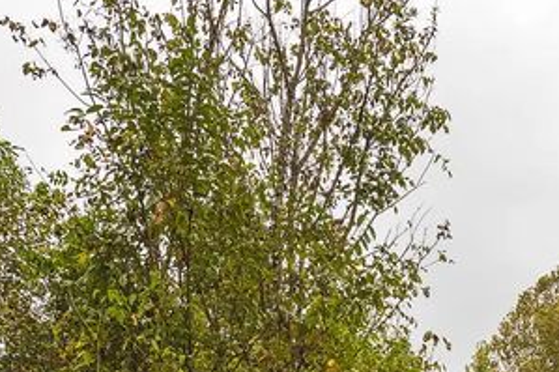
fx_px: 745
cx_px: 557
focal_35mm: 48
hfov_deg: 36.9
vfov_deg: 21.3
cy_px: 622
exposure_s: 1/640
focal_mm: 14
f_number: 6.3
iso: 640
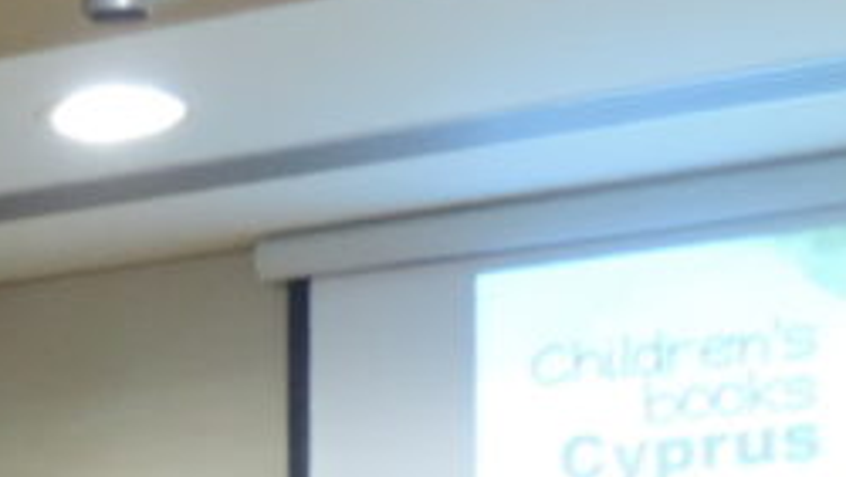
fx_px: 3300
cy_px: 1005
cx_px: -687
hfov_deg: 13.2
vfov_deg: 7.9
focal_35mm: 147
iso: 400
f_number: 3.2
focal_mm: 5.8
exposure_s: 1/15
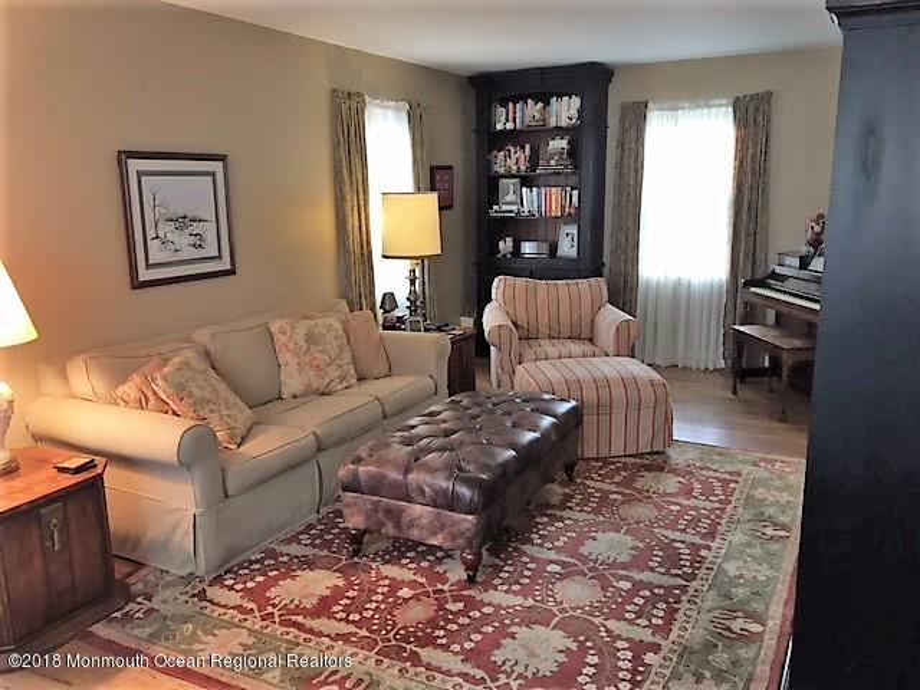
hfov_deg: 61.7
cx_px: 460
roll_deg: +1.0
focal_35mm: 29
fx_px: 771
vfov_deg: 48.2
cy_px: 345
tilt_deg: -11.6
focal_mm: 4.15
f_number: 2.2
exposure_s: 1/30
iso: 100
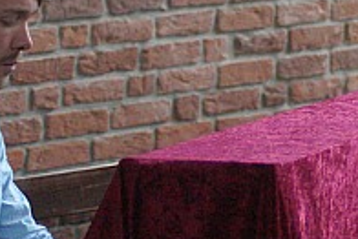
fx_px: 3489
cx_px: 373
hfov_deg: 5.9
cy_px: 76
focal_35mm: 351
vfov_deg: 3.9
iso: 3200
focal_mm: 75
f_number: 4
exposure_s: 1/125
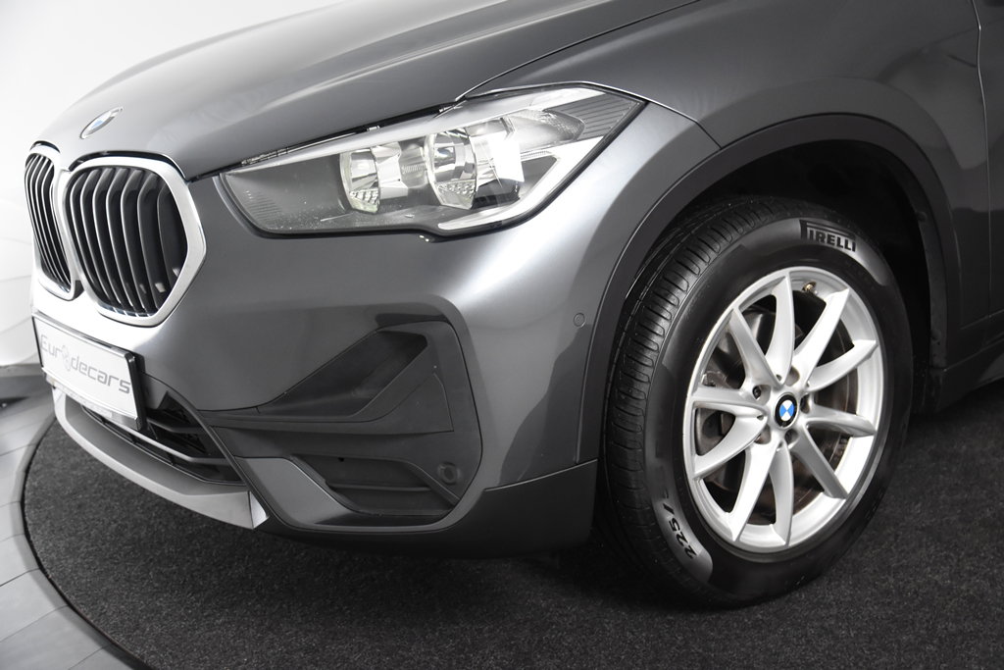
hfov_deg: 42.3
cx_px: 502
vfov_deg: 29.0
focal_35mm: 46
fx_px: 1297
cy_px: 335
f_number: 4.5
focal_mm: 31
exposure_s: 1/80
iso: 1600
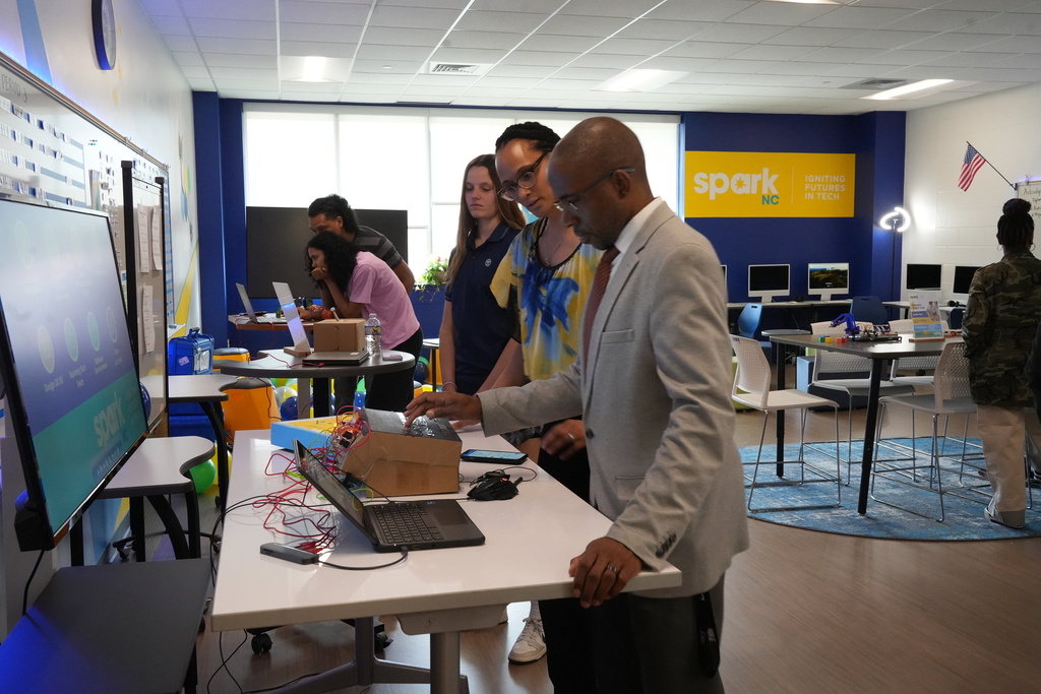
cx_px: 520
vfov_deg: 40.0
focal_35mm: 33
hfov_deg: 57.2
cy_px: 347
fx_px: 954
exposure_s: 1/40
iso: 6400
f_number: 10
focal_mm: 33
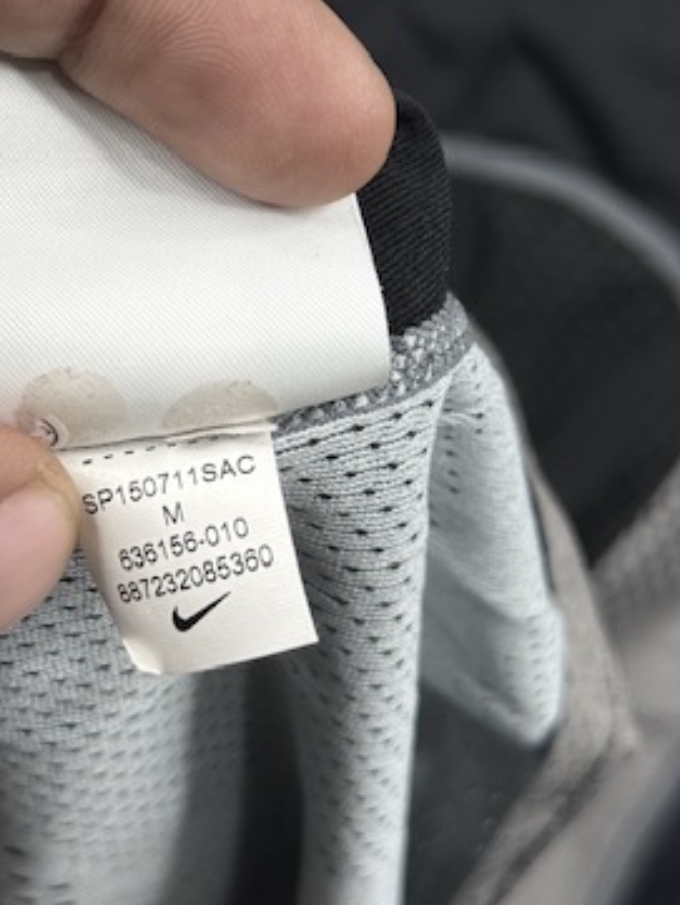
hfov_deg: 17.4
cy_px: 256
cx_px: 281
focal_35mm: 85
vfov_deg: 22.8
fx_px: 2225
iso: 50
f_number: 1.78
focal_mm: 6.76
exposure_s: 1/156
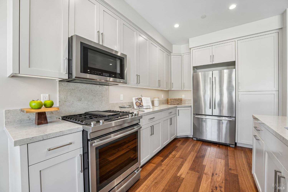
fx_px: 112
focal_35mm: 14
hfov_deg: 104.3
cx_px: 144
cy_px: 96
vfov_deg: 81.2
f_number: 8
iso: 640
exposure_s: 1/30
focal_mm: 14
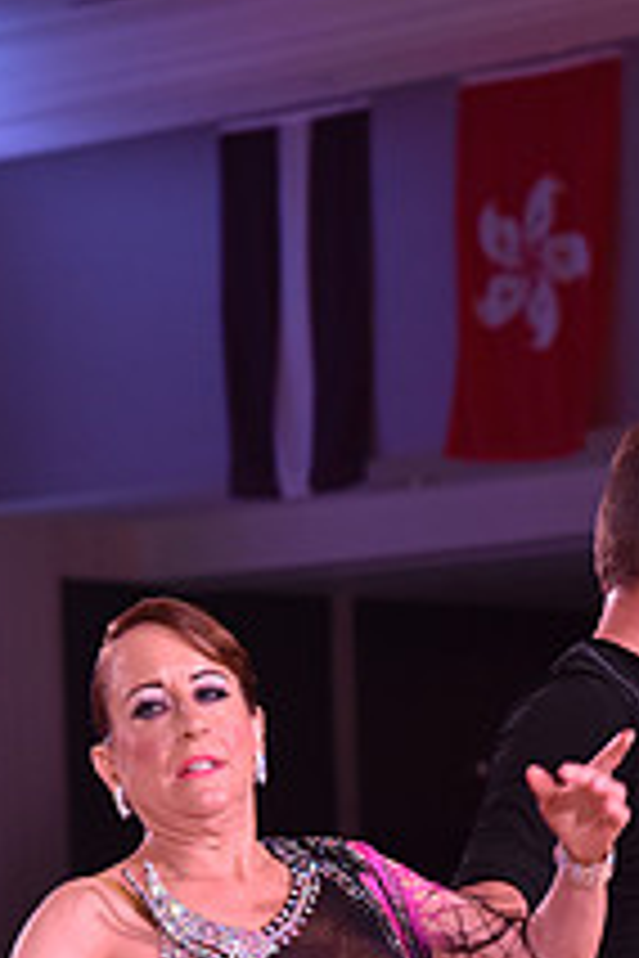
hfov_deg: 6.5
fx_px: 5644
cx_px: 520
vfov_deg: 9.5
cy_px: 1232
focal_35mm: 212
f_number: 4.5
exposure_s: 1/250
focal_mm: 78
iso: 1250
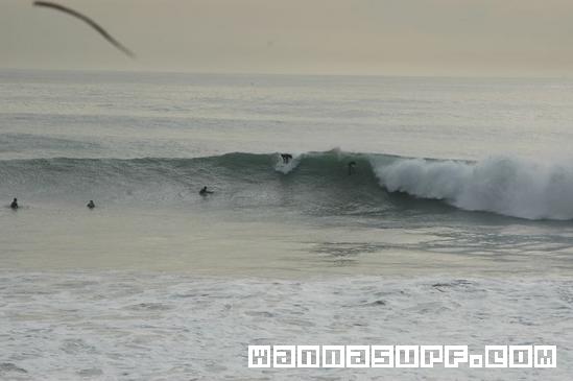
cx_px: 286
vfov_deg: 8.3
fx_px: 2624
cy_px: 190
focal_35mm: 165
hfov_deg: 12.5
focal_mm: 110
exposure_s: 1/1000
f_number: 8
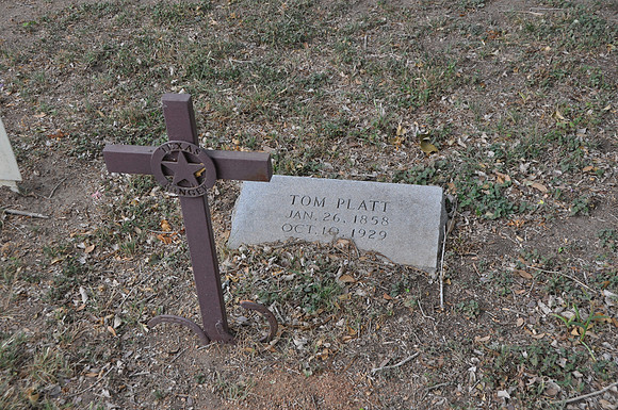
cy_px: 205
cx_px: 309
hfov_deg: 41.2
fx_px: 823
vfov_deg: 28.0
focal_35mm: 48
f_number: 5.6
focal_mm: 32
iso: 250
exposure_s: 1/125
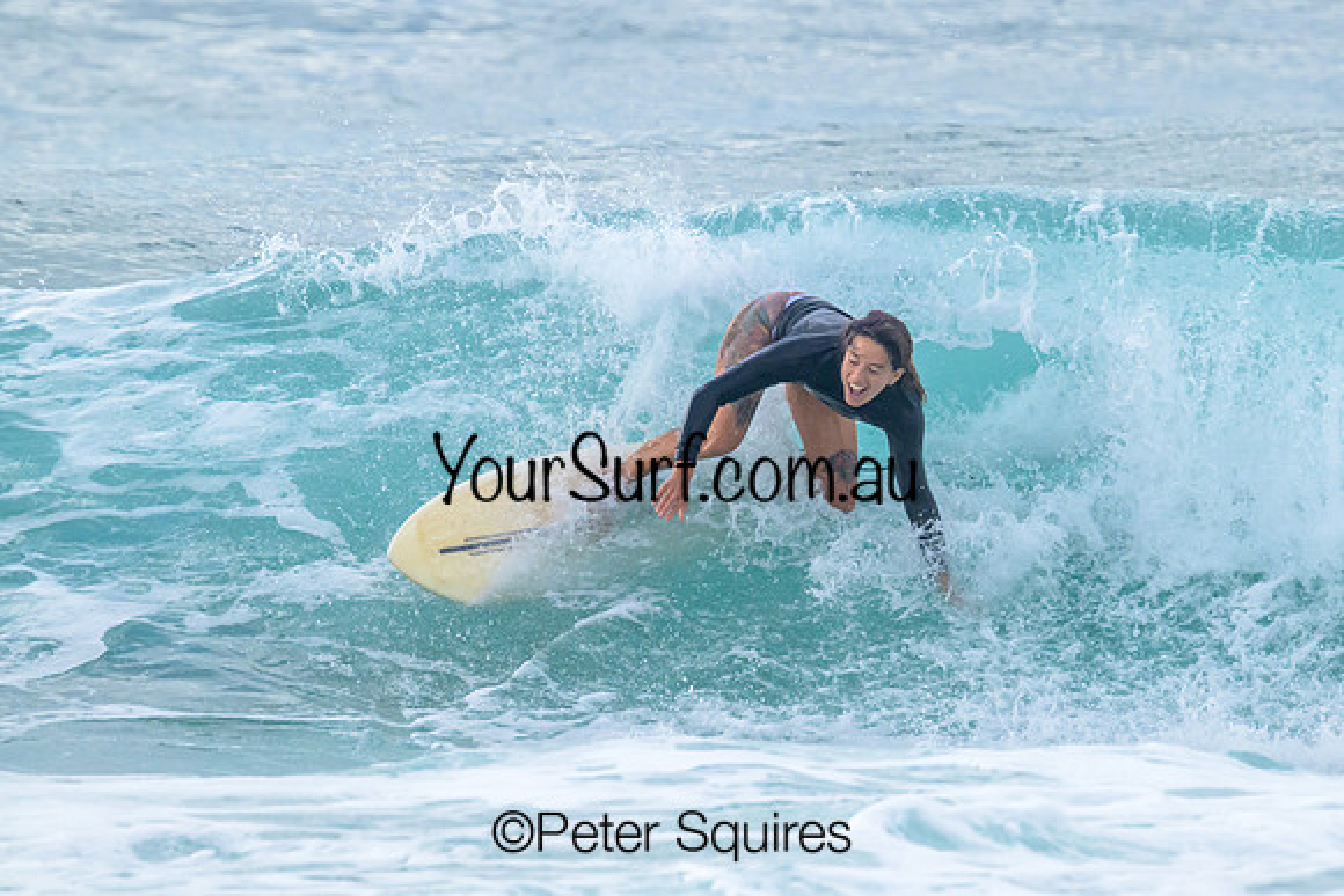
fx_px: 30298
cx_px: 873
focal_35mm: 811
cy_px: 300
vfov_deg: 1.7
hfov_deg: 2.5
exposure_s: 1/2000
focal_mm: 610
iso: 2000
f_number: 11
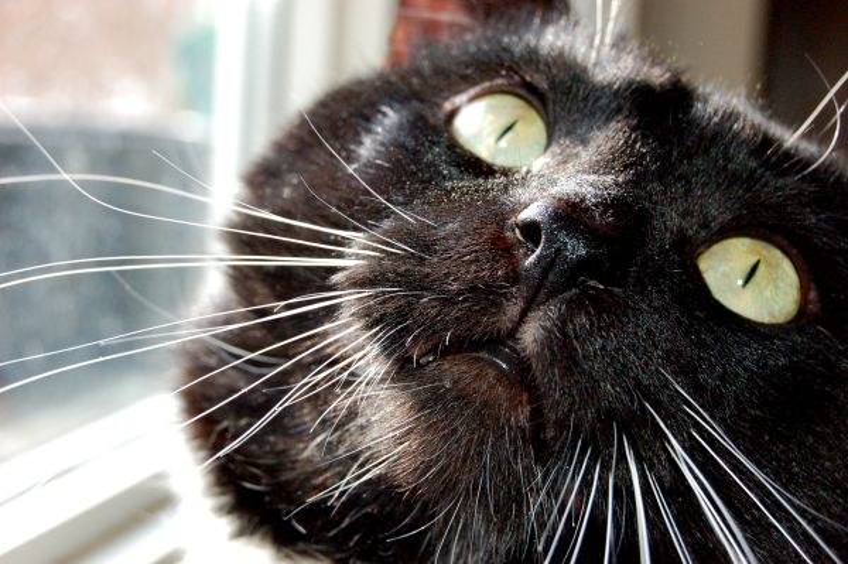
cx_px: 424
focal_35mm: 68
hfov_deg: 29.9
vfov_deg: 20.1
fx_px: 1589
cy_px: 282
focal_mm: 45
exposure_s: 1/320
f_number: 10
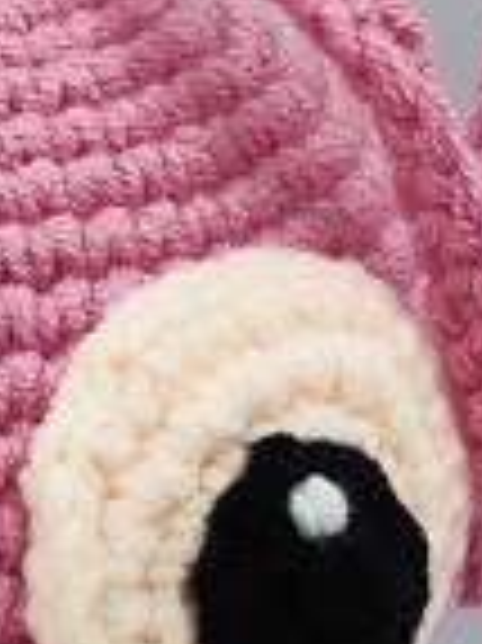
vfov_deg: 10.2
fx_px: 3254
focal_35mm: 175
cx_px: -153
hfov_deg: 8.4
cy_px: 1383
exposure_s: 1/117
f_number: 1.79
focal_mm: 4.7
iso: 50
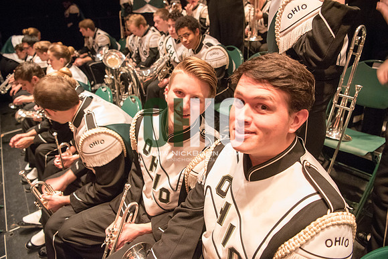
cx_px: 194
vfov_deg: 53.2
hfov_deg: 73.7
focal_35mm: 24
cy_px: 130
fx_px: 259
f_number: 3.5
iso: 4000
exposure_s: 1/25
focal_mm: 24
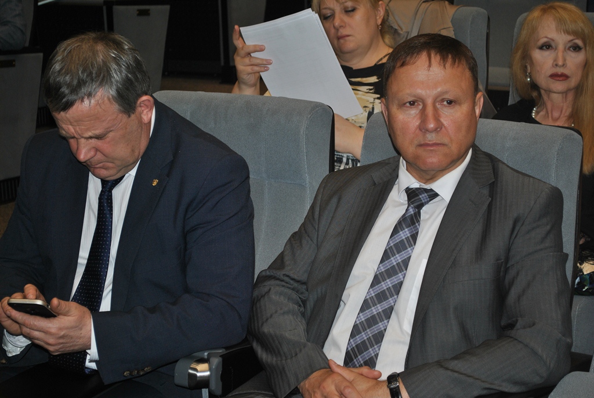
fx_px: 1363
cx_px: 297
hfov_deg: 24.6
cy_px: 199
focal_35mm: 82
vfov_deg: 16.6
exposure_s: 1/60
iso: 200
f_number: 5.6
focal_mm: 55
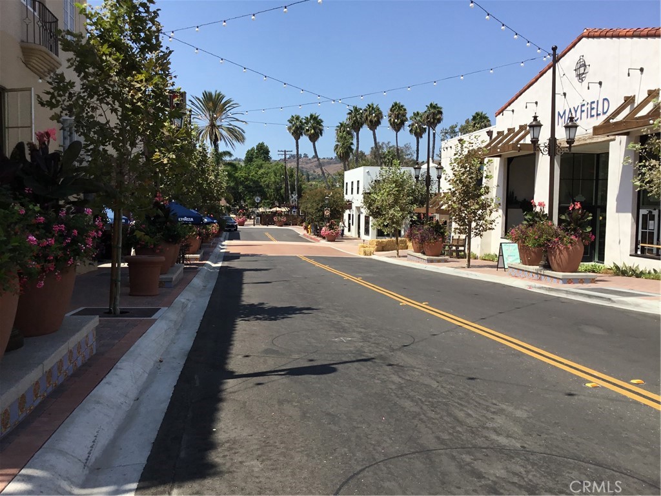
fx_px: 592
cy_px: 248
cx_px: 330
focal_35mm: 31
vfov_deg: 45.4
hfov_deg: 58.4
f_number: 2.4
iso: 25
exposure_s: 1/1664
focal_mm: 3.3
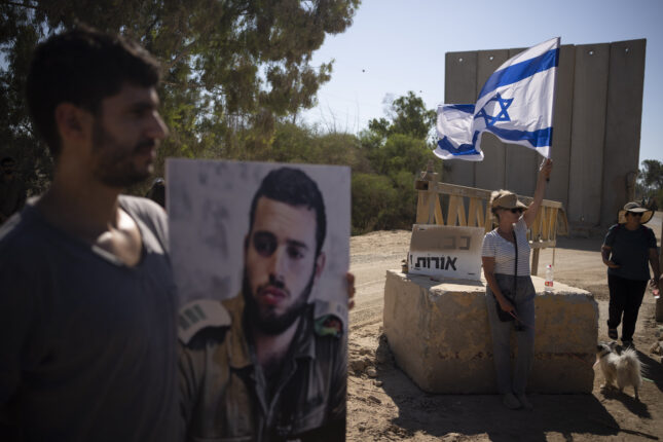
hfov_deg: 54.4
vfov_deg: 37.9
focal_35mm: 35
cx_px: 332
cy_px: 221
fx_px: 645
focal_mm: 35
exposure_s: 1/2500
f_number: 3.2
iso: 100
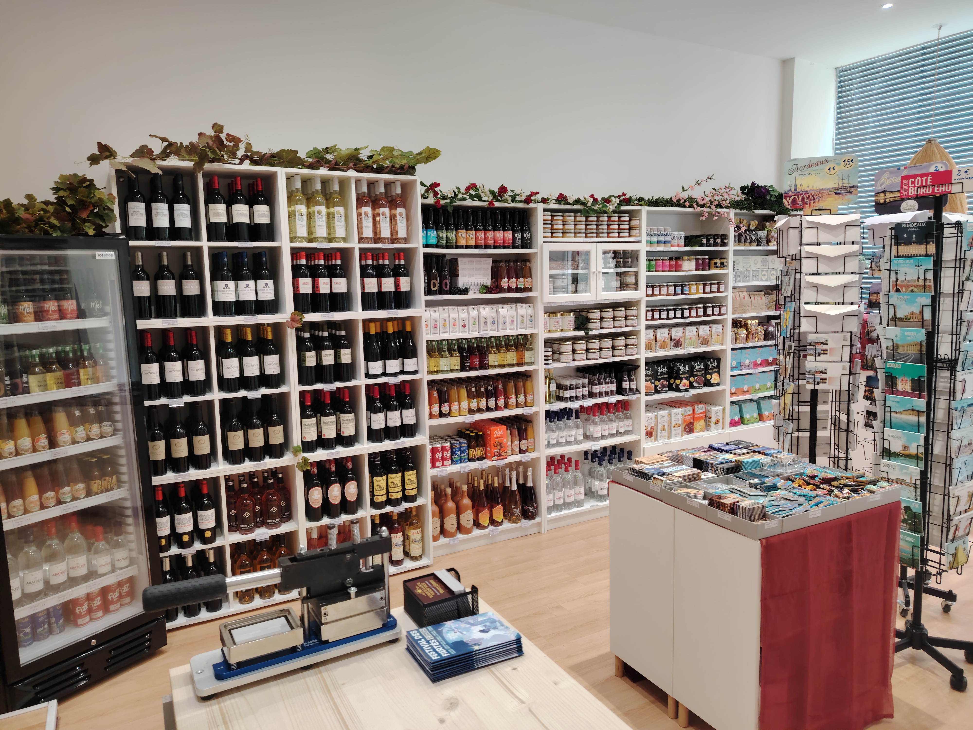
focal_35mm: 24
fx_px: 675
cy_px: 365
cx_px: 486
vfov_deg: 56.8
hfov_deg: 71.6
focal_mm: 5.25
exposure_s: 1/33.3
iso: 694
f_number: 1.75
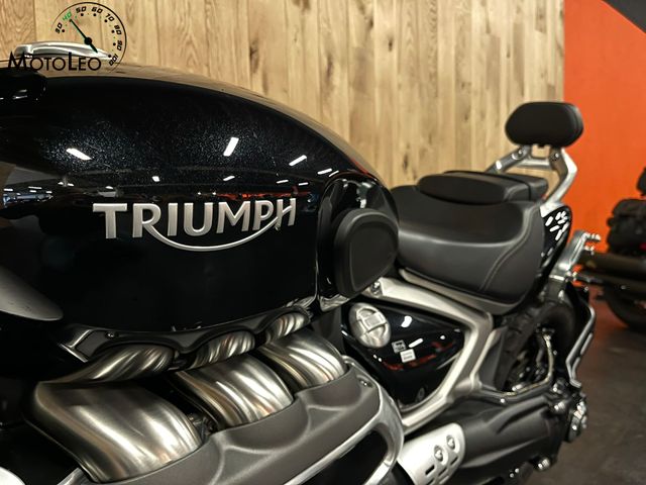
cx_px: 323
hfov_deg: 67.3
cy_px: 242
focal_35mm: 26
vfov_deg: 53.1
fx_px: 485
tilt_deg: -7.0
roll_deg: +1.1
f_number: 1.6
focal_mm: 5.1
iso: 1600
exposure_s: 1/14
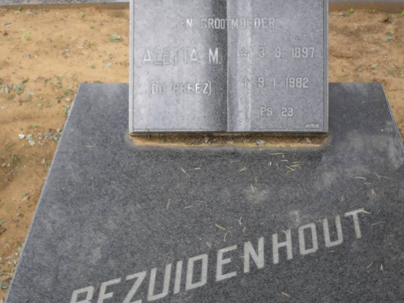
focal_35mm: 57
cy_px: 152
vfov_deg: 25.7
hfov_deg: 33.8
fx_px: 665
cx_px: 202
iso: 100
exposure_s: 1/90
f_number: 4.3
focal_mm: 10.1
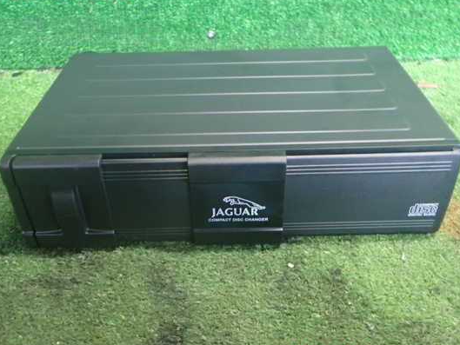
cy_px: 172
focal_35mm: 34
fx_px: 452
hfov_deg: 53.9
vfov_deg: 41.8
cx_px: 228
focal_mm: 5.4
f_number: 2.3
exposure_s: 1/30
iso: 800
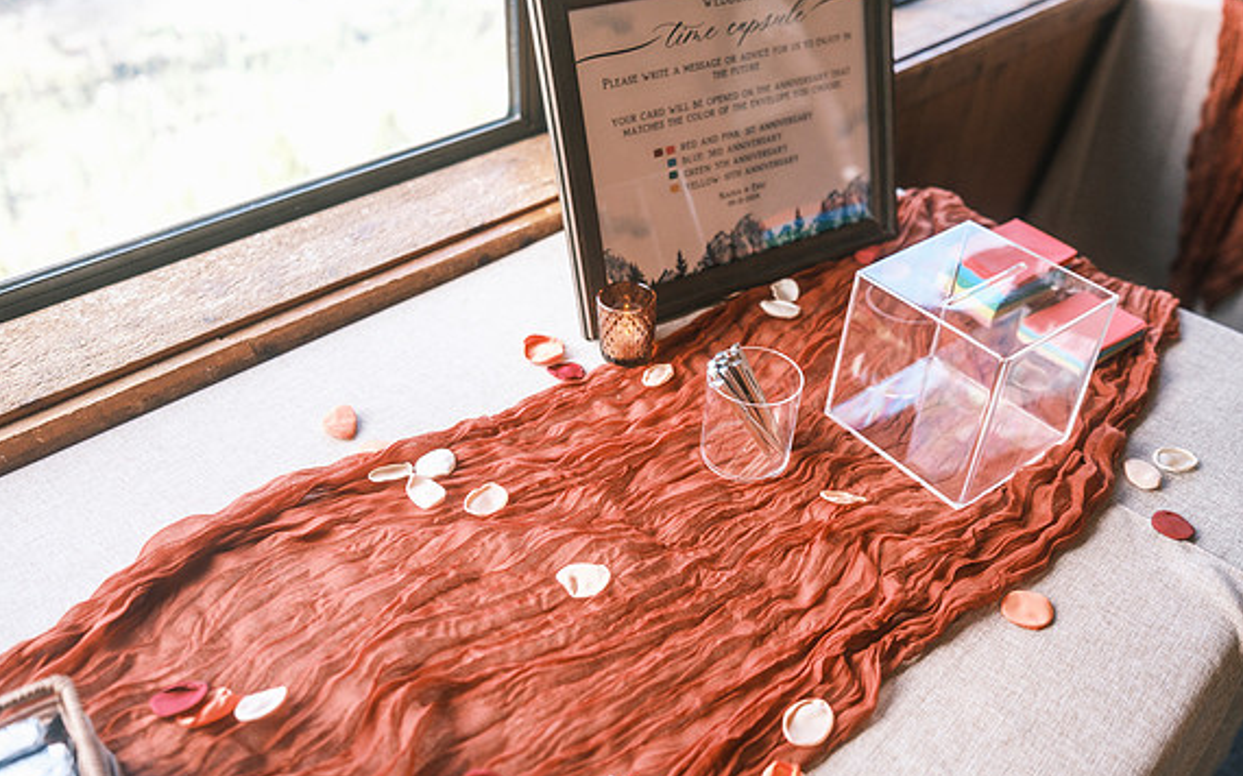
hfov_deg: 66.5
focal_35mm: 28
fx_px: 948
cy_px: 374
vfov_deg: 44.5
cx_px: 628
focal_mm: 18
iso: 640
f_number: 1.6
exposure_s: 1/1250
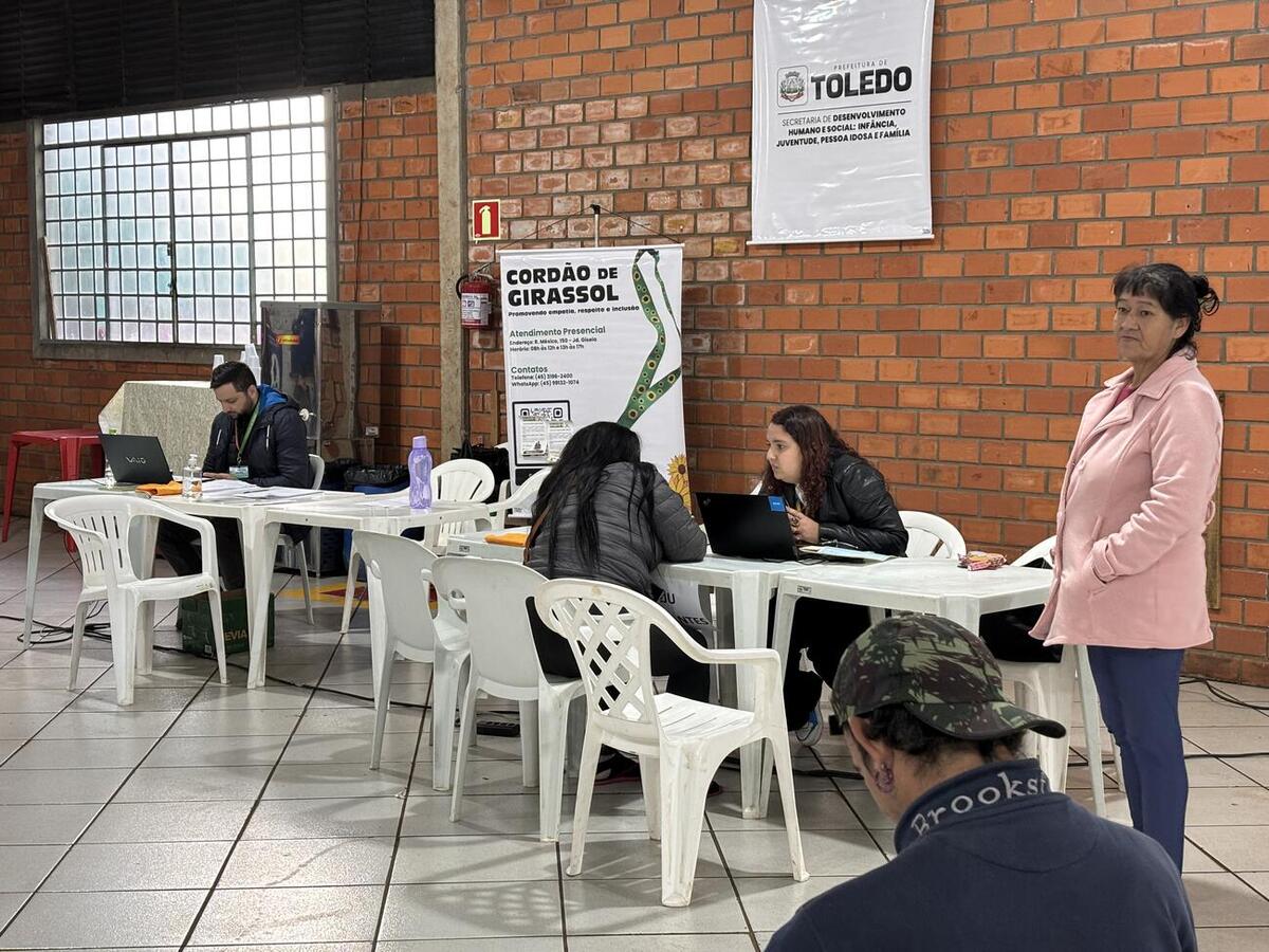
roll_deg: +0.0
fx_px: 1906
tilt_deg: -5.1
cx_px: 634
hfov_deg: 36.8
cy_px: 476
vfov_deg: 28.0
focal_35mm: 52
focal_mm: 5.96
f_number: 1.6
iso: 125
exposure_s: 1/60
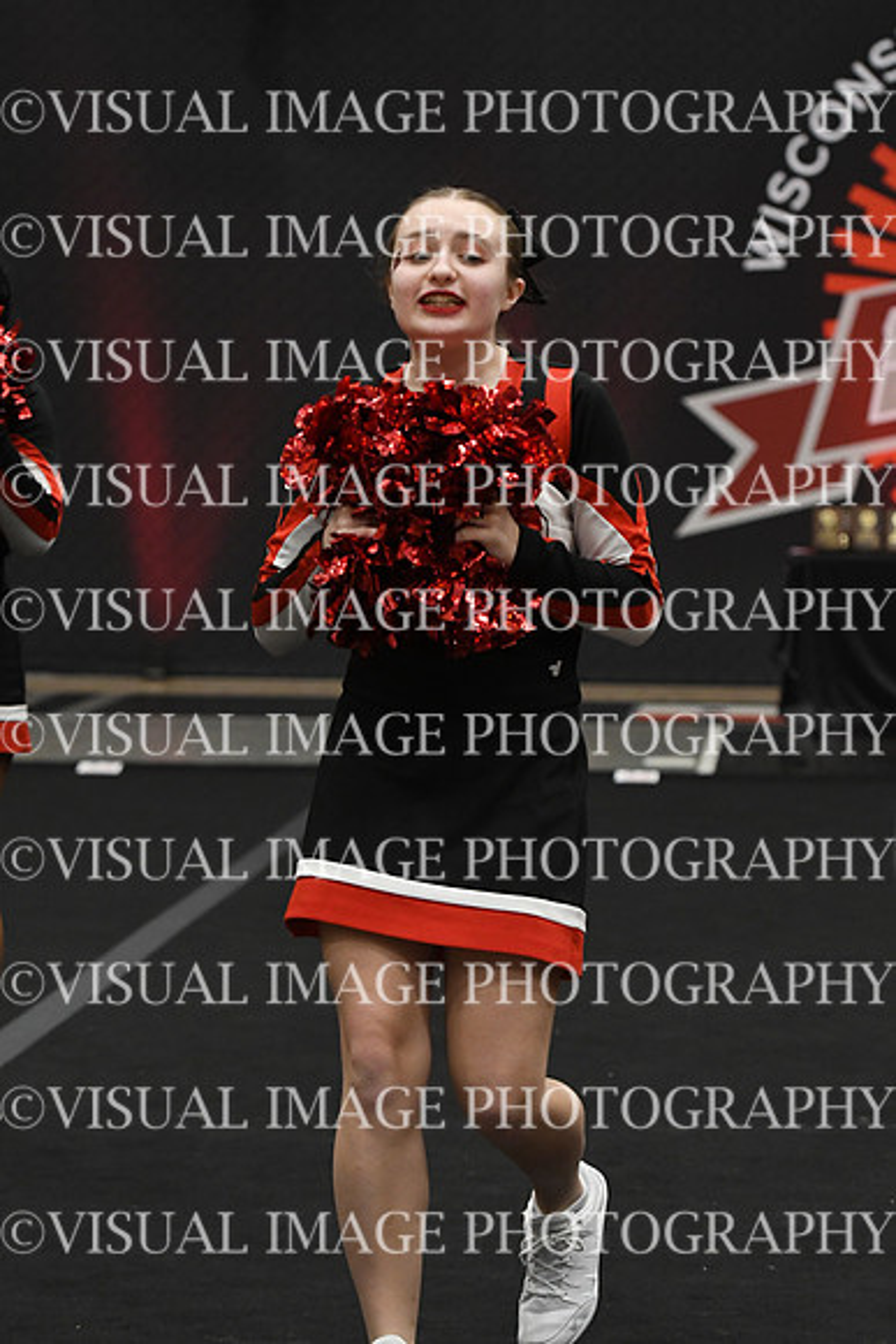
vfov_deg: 15.2
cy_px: 672
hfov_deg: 10.2
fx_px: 5037
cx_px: 448
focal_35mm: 135
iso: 4000
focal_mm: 90
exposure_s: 1/400
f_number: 4
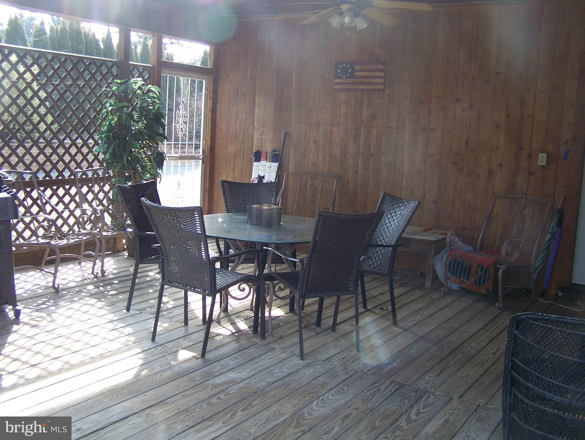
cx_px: 292
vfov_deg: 37.8
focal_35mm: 38
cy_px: 220
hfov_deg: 48.9
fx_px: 643
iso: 80
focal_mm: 6.3
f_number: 2.8
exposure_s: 1/125
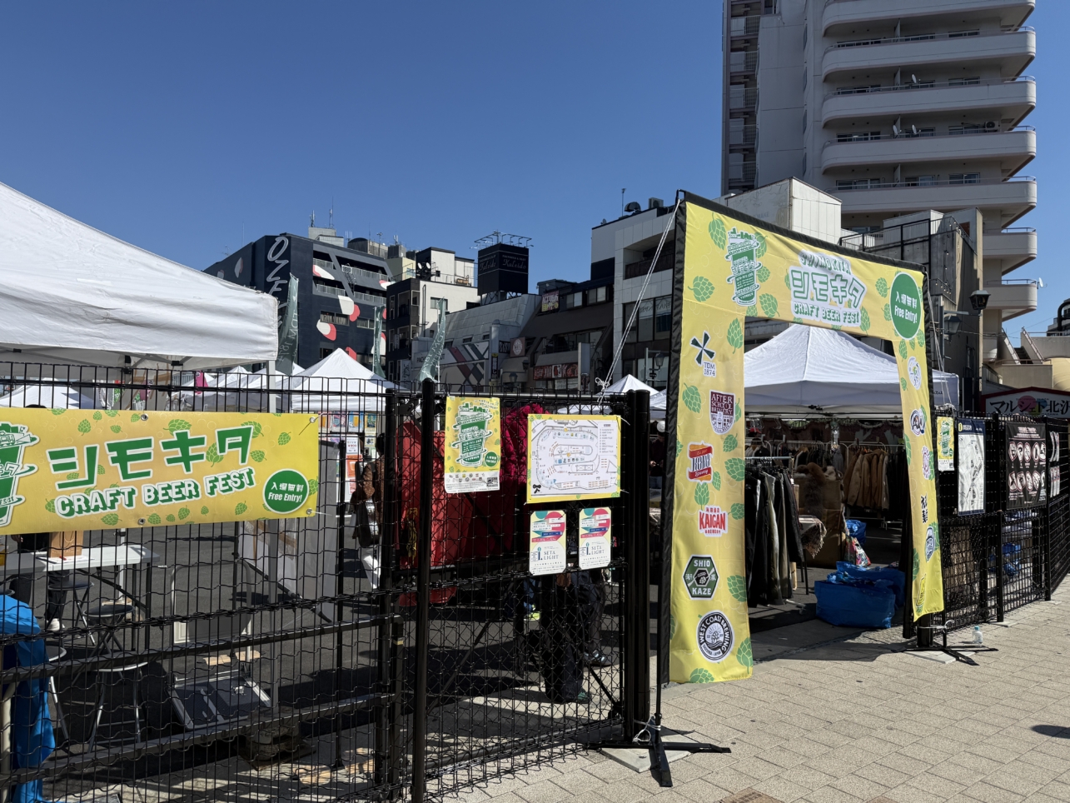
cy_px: 402
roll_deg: -0.9
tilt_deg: +1.3
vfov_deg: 56.8
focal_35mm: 24
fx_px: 742
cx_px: 535
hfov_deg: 71.6
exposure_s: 1/7353
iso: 80
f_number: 1.78
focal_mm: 6.76
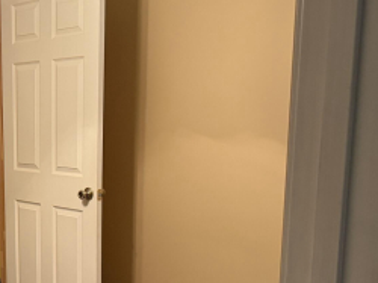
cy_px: 244
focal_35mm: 64
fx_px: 698
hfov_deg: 27.4
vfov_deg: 22.4
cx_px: -52
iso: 640
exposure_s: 1/60
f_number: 1.78
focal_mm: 6.76
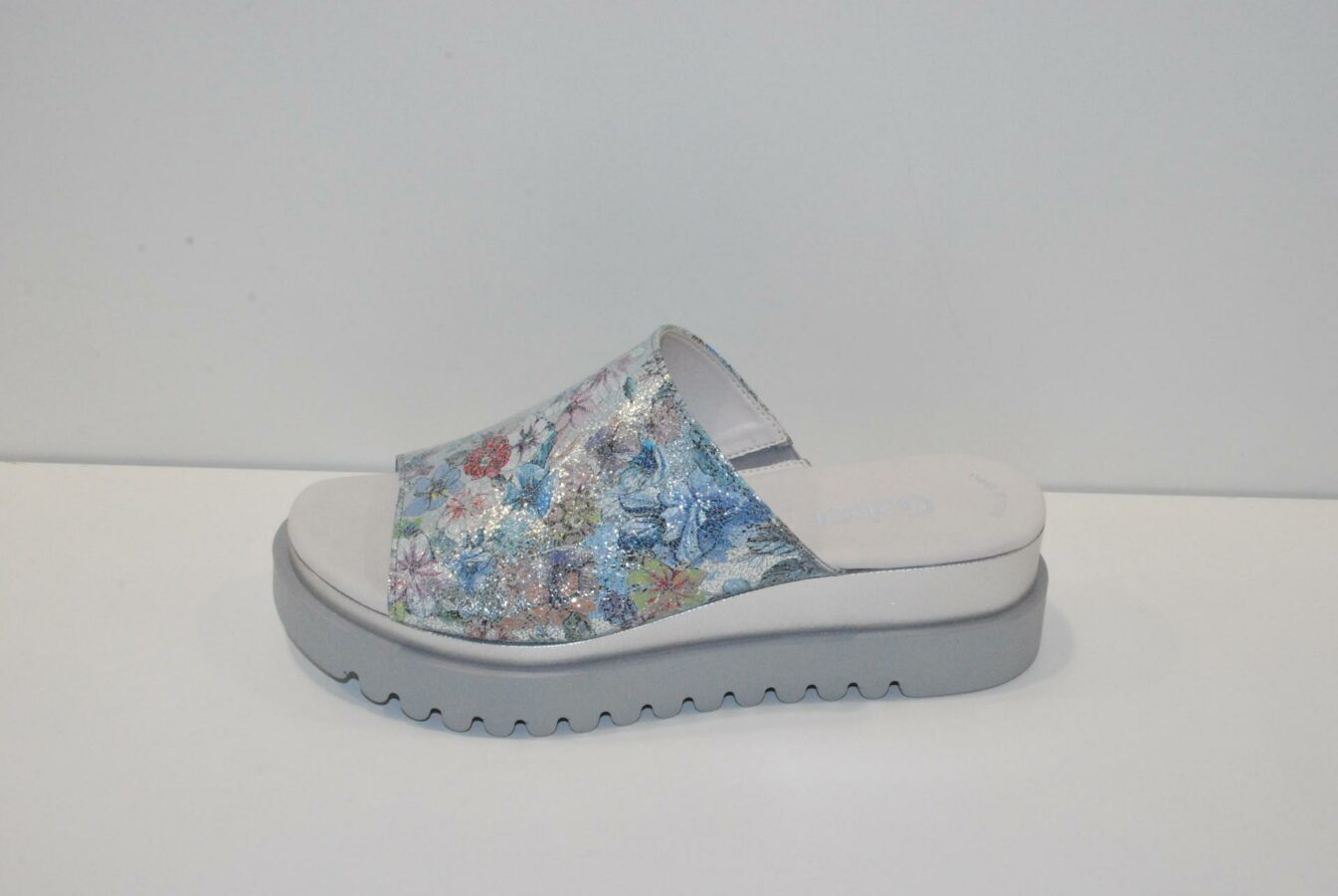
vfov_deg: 29.9
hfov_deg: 43.6
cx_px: 669
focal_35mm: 45
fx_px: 1674
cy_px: 448
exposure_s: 1/200
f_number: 16
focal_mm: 30
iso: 1600
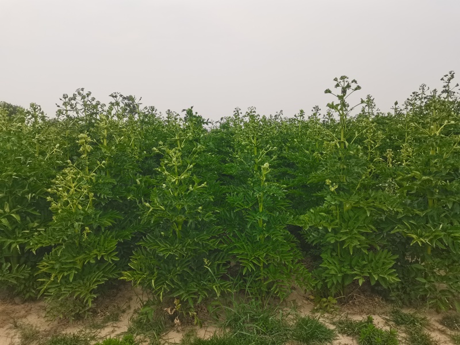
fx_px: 346
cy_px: 172
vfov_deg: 53.1
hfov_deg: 67.3
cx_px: 230
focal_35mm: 26
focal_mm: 5.58
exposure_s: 1/1082
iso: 50
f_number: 1.8
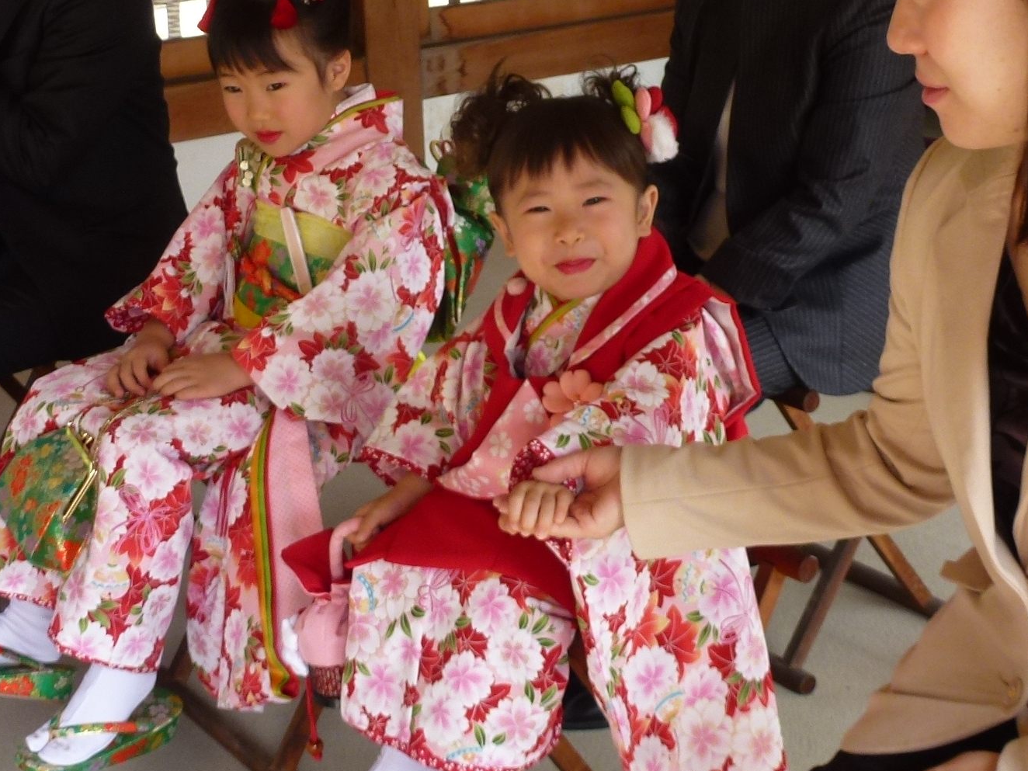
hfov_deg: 33.2
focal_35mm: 58
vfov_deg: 25.0
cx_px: 517
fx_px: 1722
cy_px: 211
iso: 100
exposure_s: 1/60
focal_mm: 5.4
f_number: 3.5
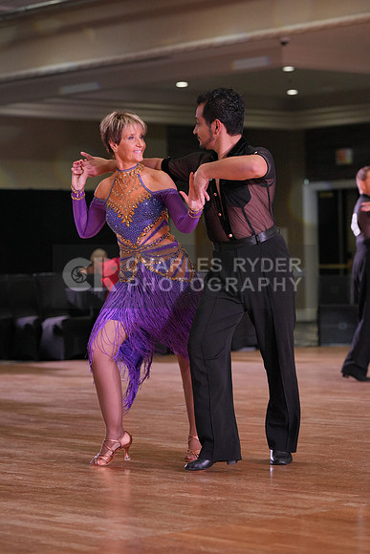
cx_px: 185
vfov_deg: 18.1
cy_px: 277
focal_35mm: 113
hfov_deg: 12.1
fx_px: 1741
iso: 2000
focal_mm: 113
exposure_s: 1/500
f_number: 4
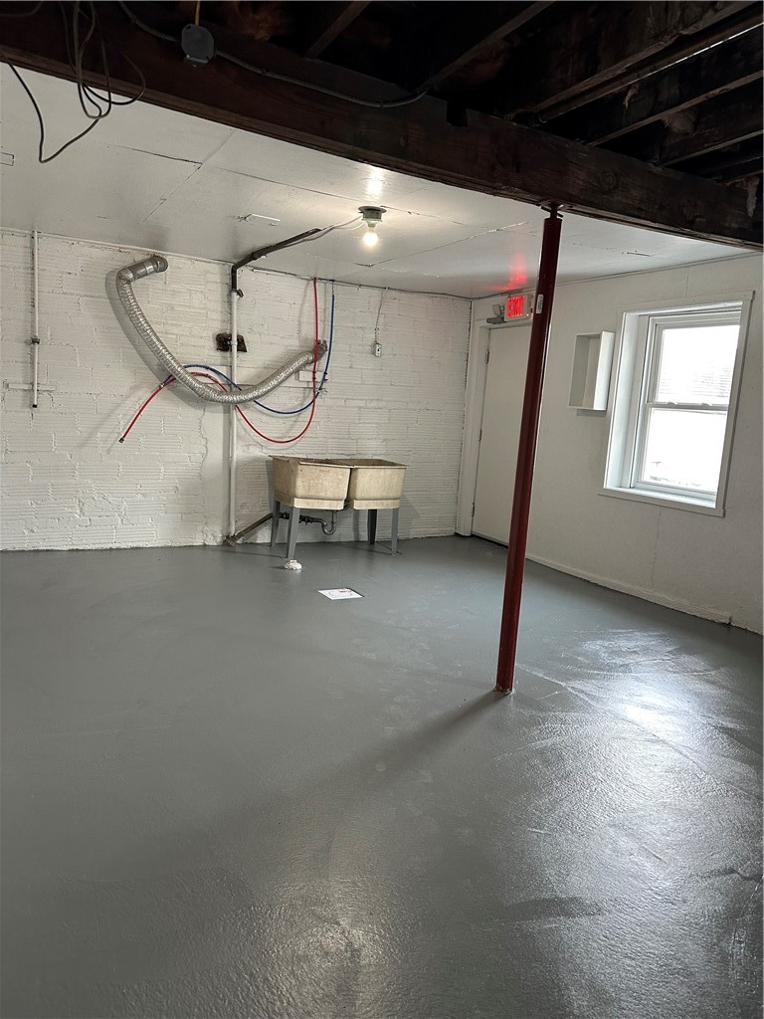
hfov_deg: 56.8
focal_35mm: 24
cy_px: 510
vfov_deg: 71.6
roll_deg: -2.1
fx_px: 706
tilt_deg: -8.0
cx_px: 382
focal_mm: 6.86
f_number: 1.78
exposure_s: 1/64
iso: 250
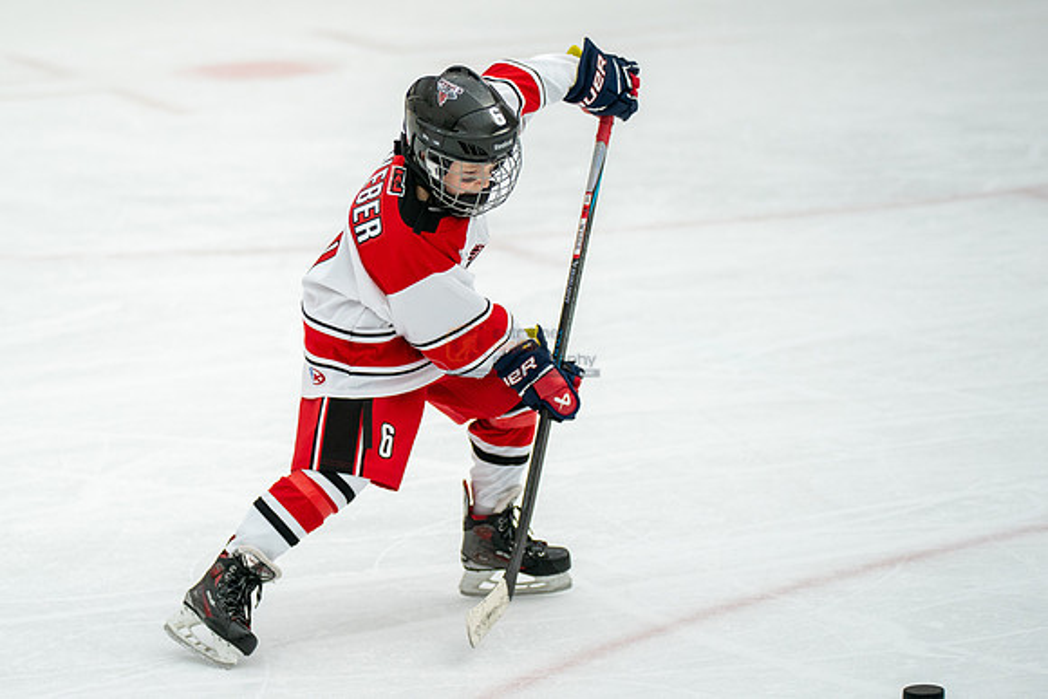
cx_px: 311
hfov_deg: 10.4
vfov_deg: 7.0
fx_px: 5734
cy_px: 207
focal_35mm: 197
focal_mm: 140
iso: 1600
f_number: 3.2
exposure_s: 1/2500
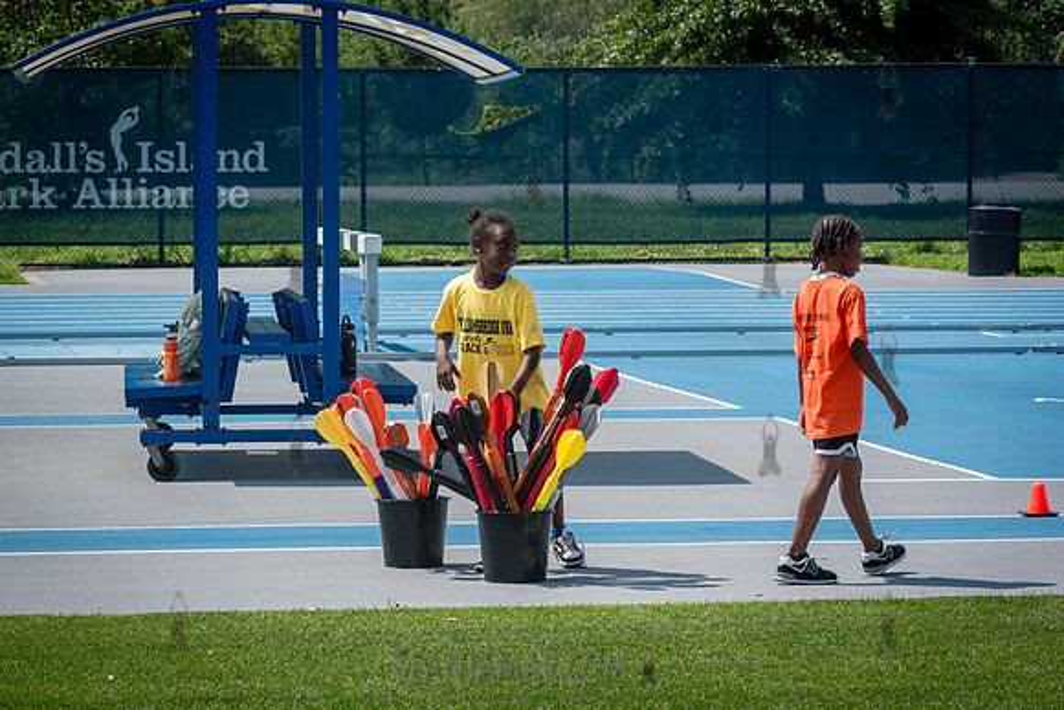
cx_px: 454
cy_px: 383
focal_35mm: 172
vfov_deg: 8.0
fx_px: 5099
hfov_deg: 11.9
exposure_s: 1/320
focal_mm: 145
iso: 400
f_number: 14
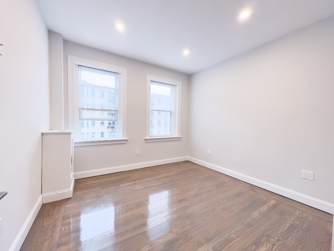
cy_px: 126
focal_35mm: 13
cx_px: 167
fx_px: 125
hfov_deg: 106.2
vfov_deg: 89.9
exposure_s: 1/120
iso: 125
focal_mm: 1.57
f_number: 1.8
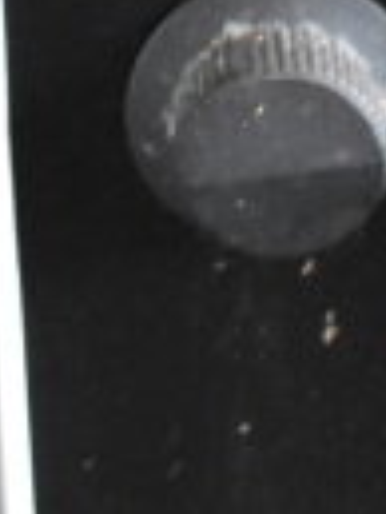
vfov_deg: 7.4
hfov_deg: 5.8
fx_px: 3791
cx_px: 394
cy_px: -560
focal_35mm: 255
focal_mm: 25
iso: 6400
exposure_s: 1/125
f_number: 5.6
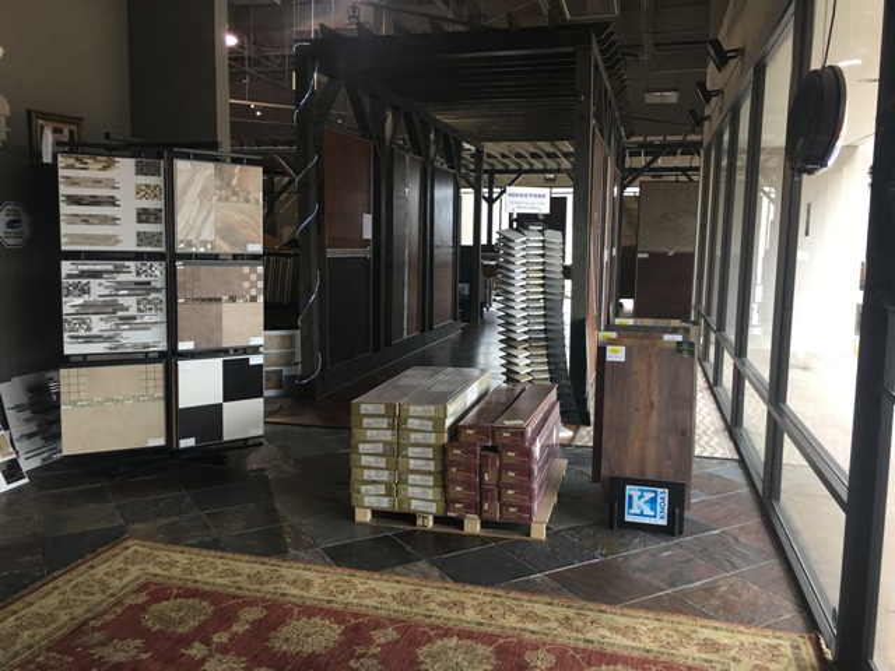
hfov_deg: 61.7
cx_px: 448
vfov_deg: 48.2
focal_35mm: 29
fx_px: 750
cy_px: 336
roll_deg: -1.3
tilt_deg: -6.5
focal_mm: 4.15
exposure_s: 1/15
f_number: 2.2
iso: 25
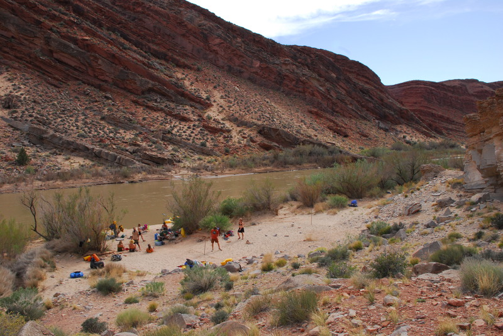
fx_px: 420
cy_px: 168
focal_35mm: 30
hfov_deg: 61.9
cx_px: 252
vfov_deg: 43.7
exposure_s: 1/80
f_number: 14
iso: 200
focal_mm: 20
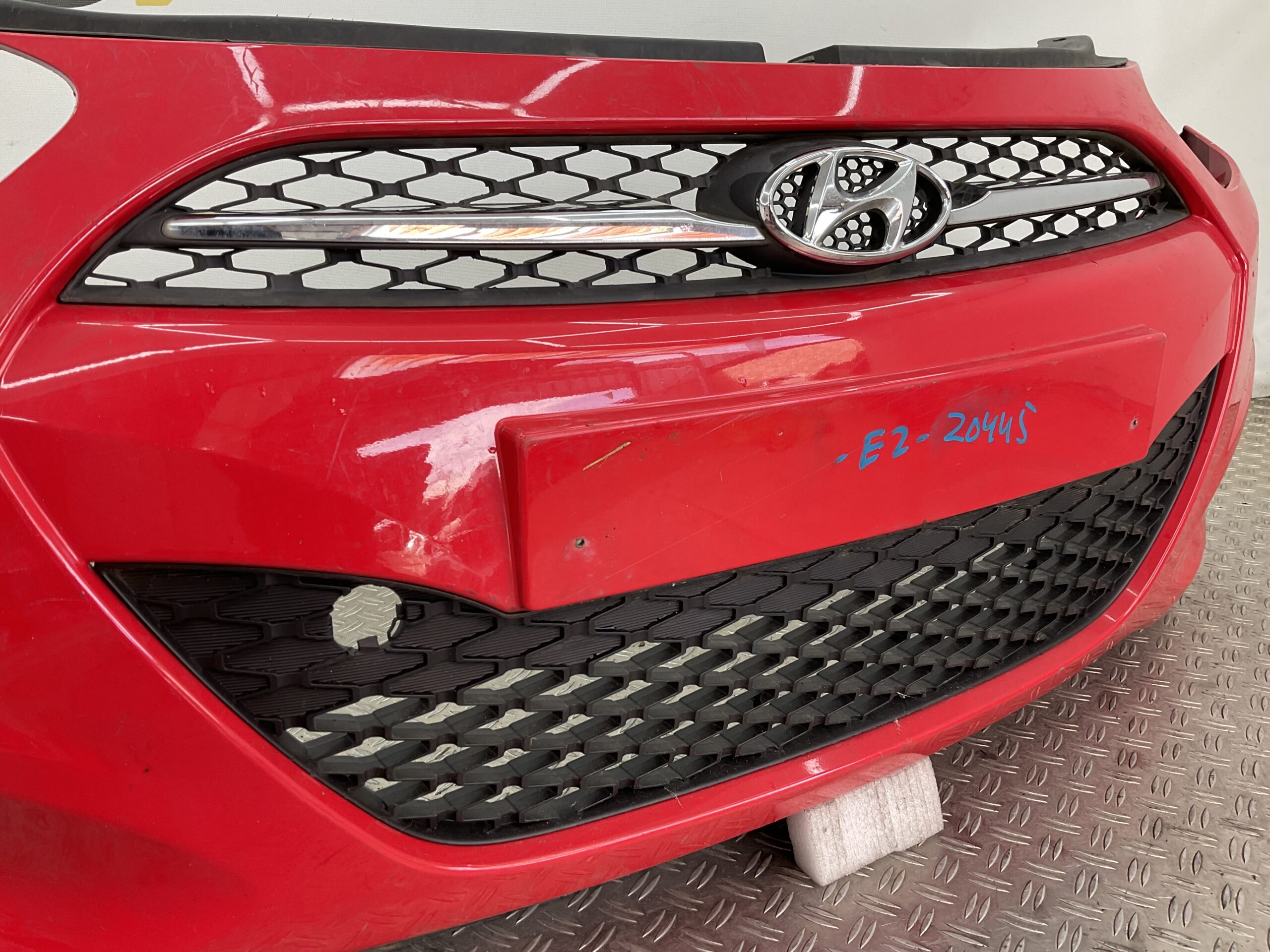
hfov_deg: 61.7
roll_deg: -0.6
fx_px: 1064
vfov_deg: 48.2
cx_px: 635
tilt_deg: -18.6
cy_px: 476
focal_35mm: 29
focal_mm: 3
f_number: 1.8
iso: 32
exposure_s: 1/120
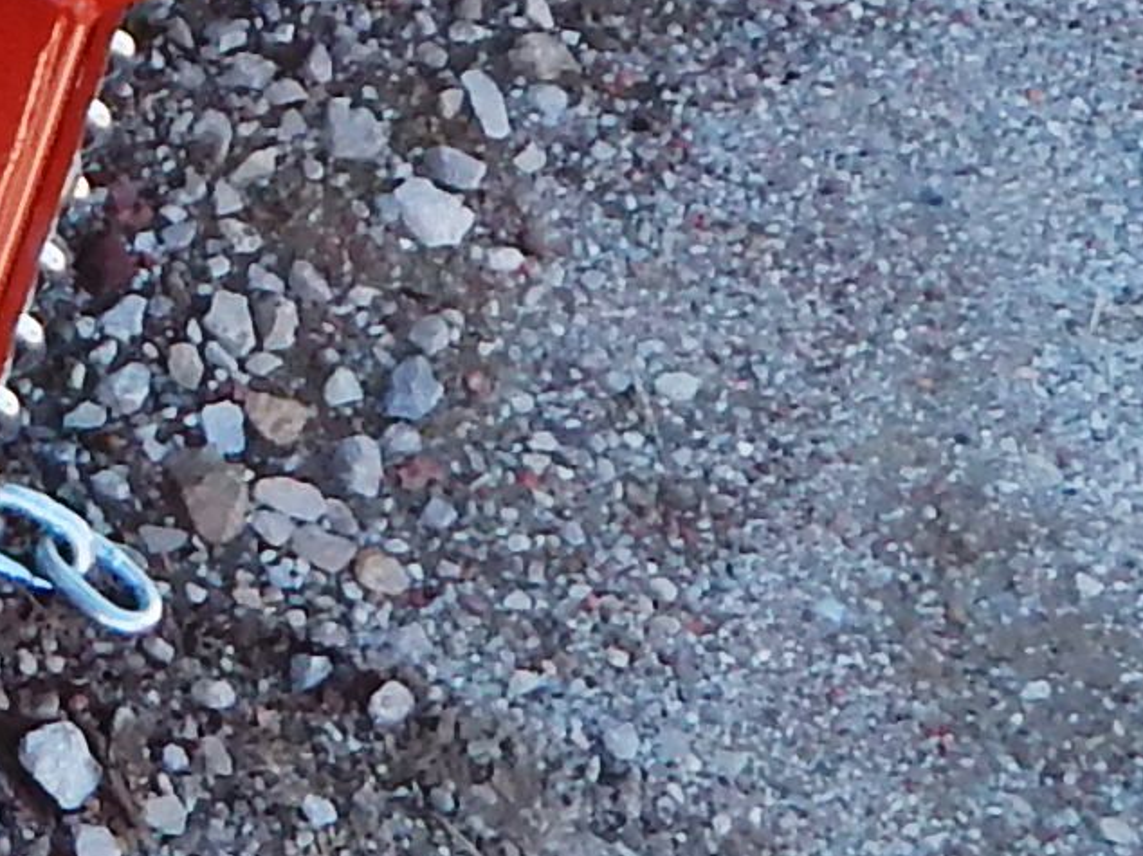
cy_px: -660
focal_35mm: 160
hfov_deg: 10.8
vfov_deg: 8.9
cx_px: -1424
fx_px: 5281
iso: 125
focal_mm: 4
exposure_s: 1/125
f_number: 3
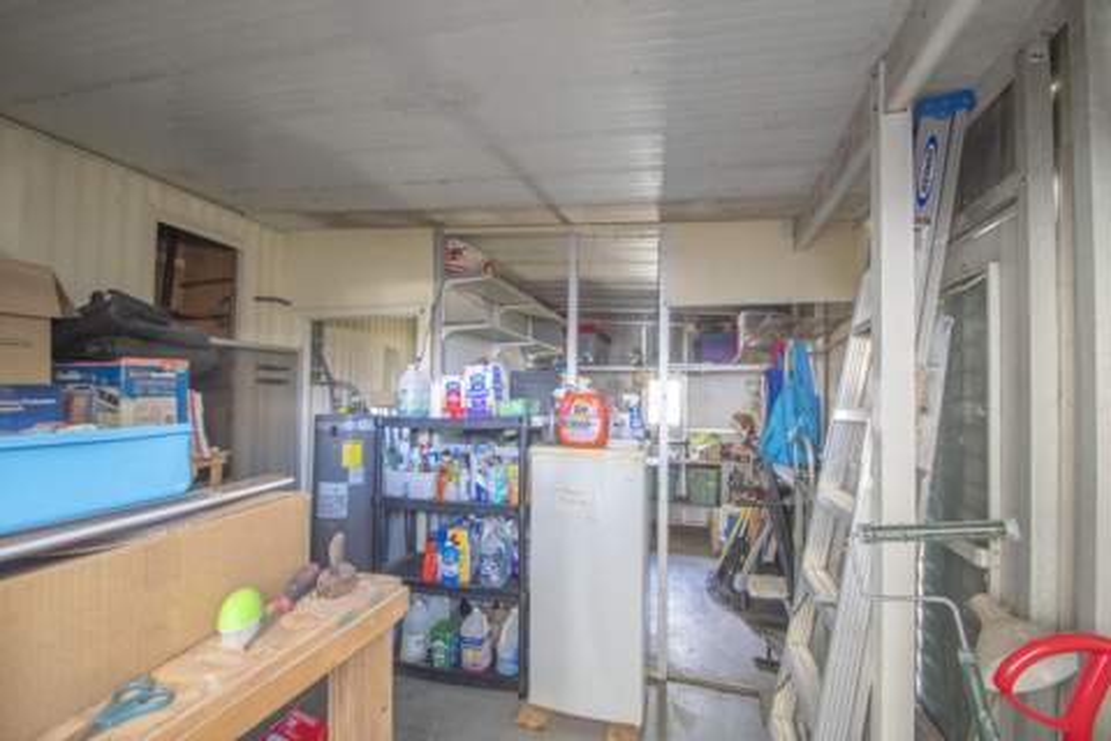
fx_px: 463
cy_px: 370
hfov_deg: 100.4
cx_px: 556
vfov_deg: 77.3
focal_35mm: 15
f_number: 6.3
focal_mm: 10
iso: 320
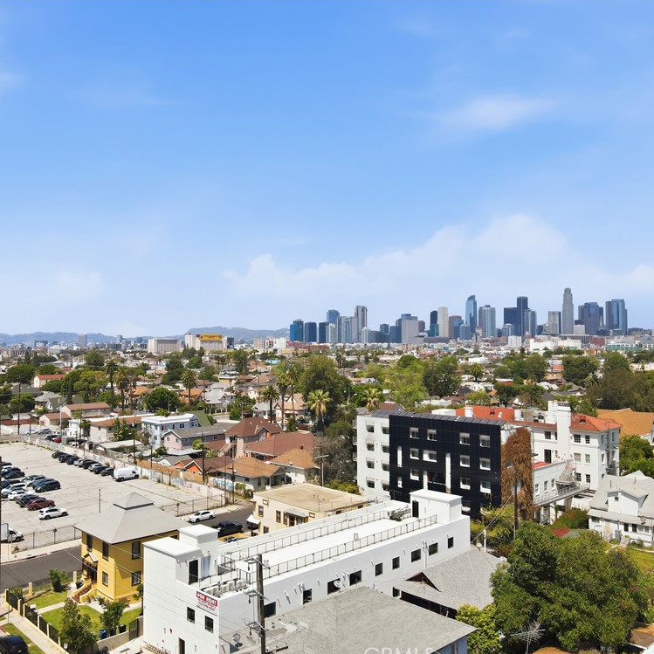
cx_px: 300
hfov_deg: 55.6
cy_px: 333
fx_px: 620
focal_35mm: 29
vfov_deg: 55.6
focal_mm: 4.5
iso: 100
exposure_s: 1/1250
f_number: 2.8
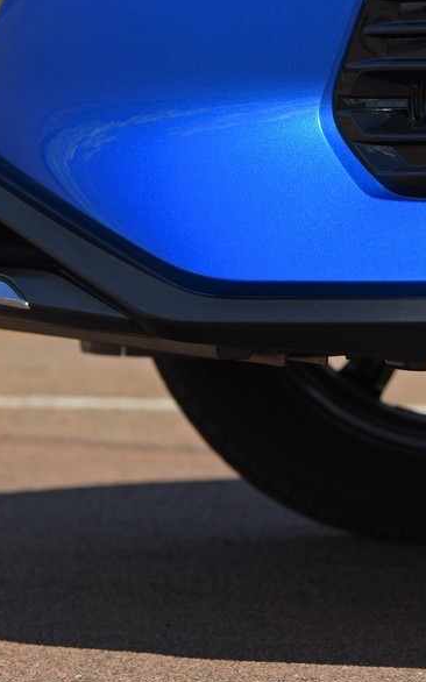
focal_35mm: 473
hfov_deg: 2.8
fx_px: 8791
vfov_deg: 4.4
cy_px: 97
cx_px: 808
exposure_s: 1/400
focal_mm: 170
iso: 250
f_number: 5.6
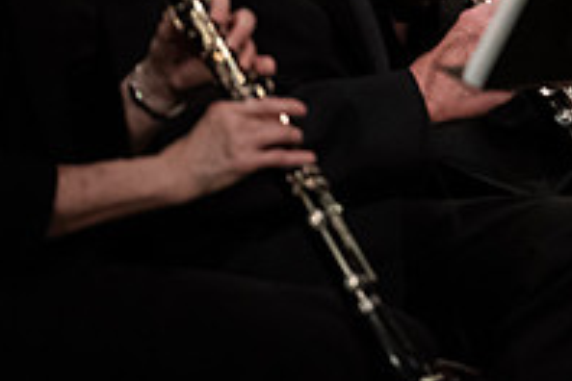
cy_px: -152
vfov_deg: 1.6
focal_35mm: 881
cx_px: 818
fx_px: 13997
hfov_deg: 2.3
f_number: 2.8
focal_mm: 300
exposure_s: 1/320
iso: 4000
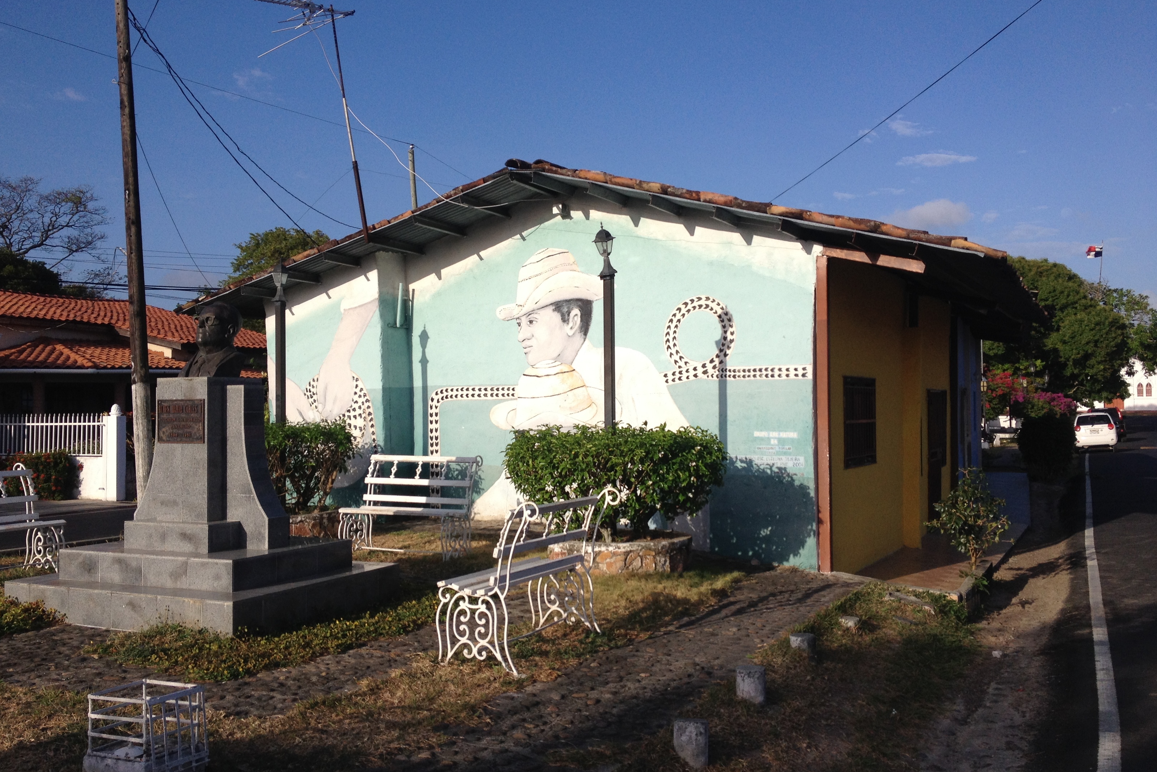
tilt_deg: -1.3
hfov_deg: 51.9
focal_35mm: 37
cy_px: 384
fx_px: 1189
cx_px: 574
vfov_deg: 35.9
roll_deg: +0.5
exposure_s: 1/2513
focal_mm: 4.28
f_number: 2.4
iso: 50
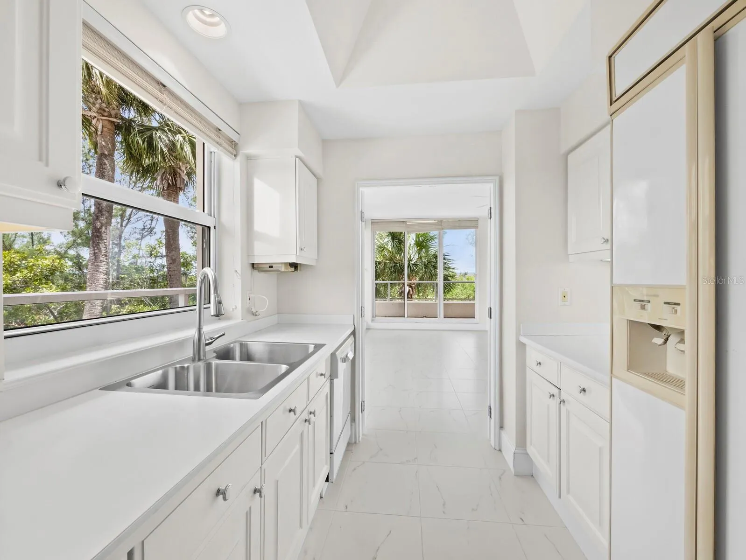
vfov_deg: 85.7
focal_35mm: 14
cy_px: 280
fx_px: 302
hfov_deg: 102.0
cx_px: 373
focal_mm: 7
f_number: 11
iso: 400
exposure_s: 1/13
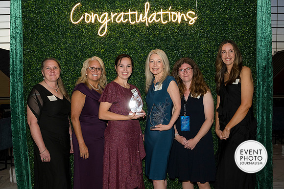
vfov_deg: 43.6
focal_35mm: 30
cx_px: 142
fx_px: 237
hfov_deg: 61.9
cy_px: 94
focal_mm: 30
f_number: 5
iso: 800
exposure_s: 1/160
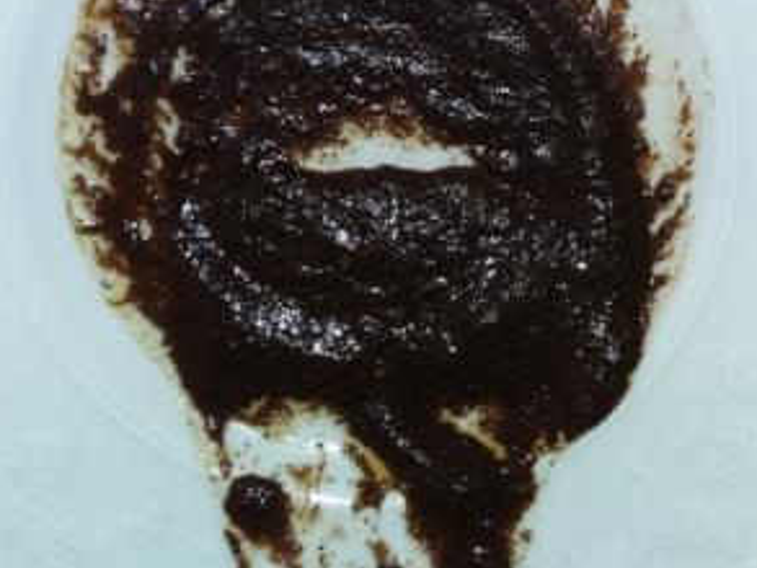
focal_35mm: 73
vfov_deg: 20.2
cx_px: 450
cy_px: 227
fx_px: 1597
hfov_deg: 26.6
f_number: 2.2
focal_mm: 3.3
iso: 50
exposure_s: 1/201
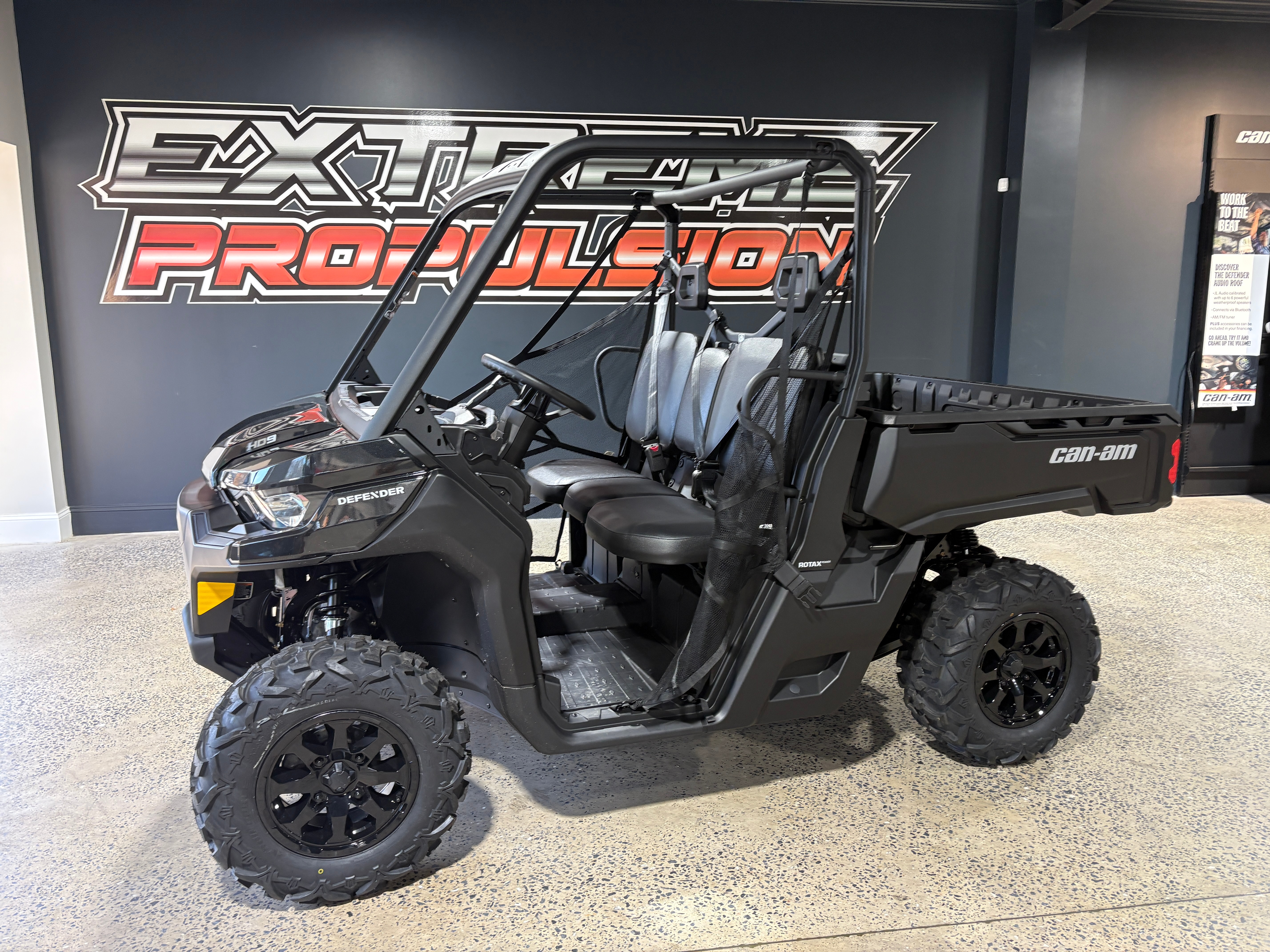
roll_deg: +1.5
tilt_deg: -9.8
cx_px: 635
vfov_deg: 53.1
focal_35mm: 26
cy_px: 476
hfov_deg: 67.3
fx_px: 954
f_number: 1.6
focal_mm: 5.96
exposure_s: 1/60
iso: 125
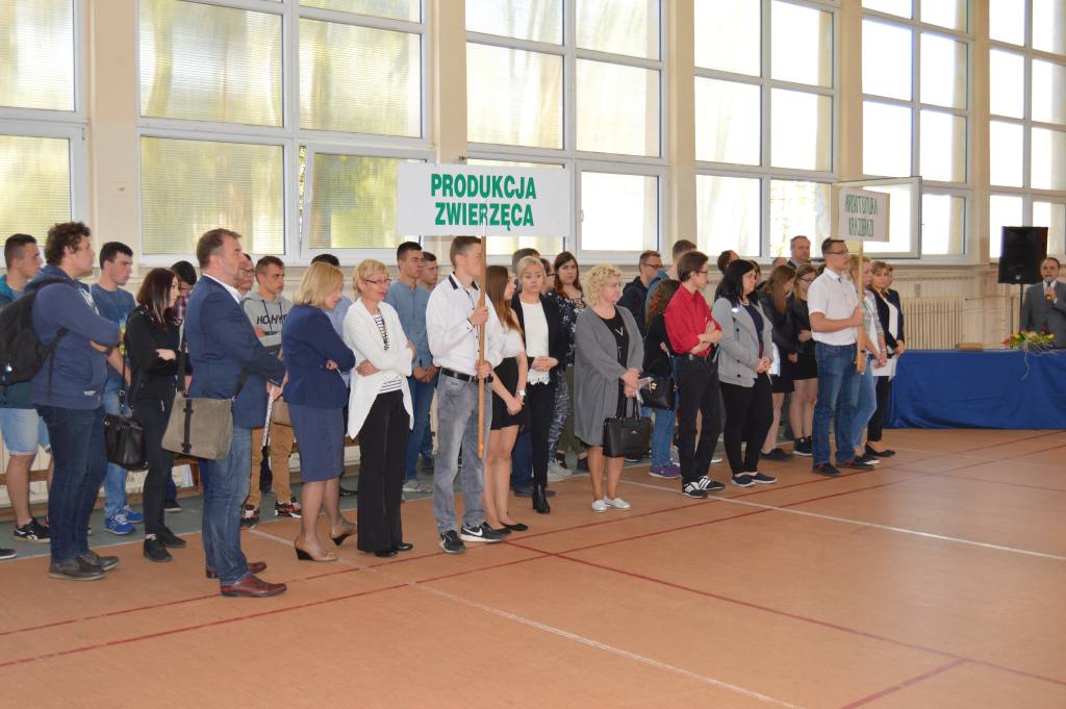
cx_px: 533
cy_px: 354
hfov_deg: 49.6
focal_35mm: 39
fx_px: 1154
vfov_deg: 34.2
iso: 400
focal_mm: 26
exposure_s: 1/100
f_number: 4
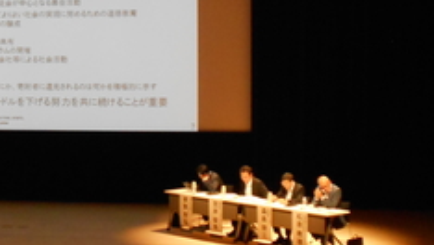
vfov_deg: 13.2
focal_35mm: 92
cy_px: 107
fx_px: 1059
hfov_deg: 22.5
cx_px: 37
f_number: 4.2
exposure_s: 1/30
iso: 560
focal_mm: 7.7
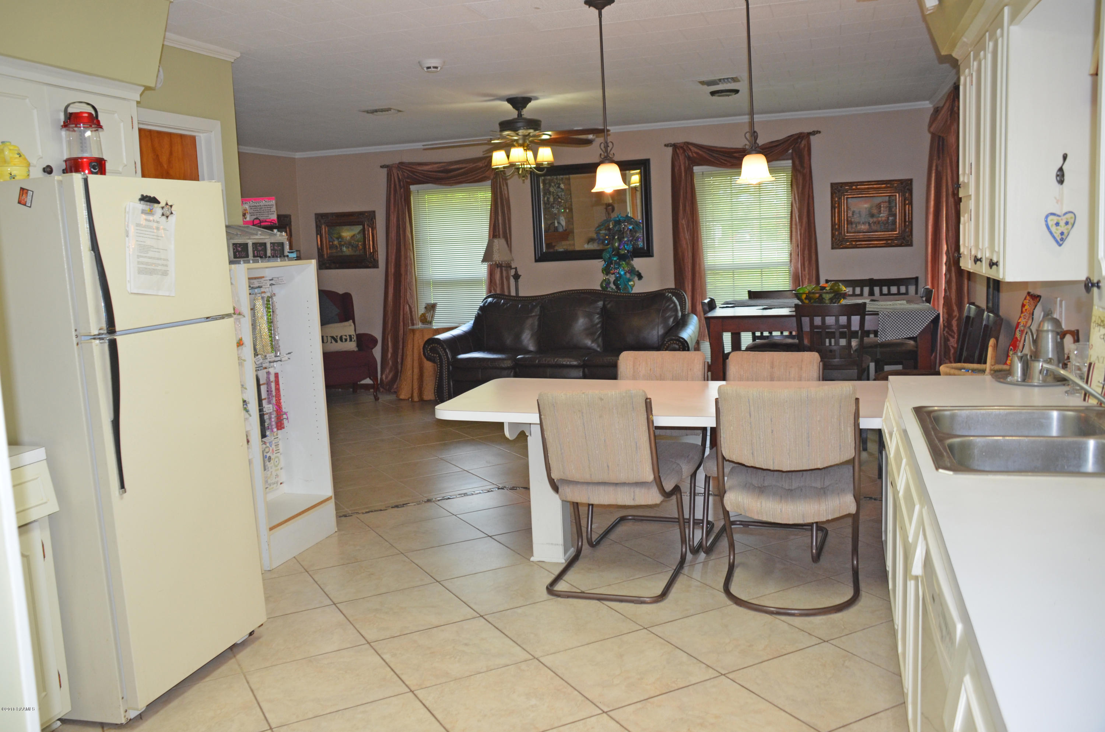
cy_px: 366
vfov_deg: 43.4
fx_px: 919
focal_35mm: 30
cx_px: 552
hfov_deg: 62.0
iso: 500
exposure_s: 1/60
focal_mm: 20
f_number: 3.5
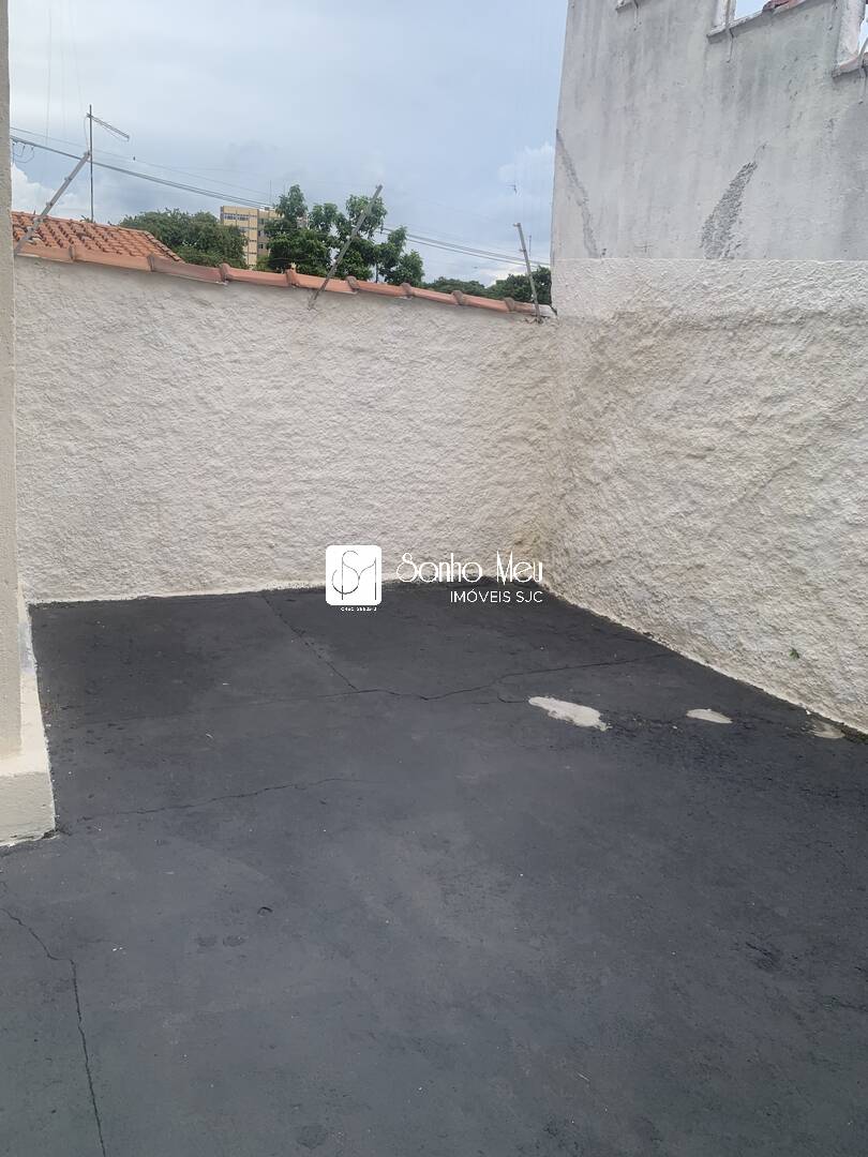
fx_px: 869
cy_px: 578
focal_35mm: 26
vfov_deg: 67.3
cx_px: 434
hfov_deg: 53.1
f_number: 1.8
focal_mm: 4.25
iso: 25
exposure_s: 1/945
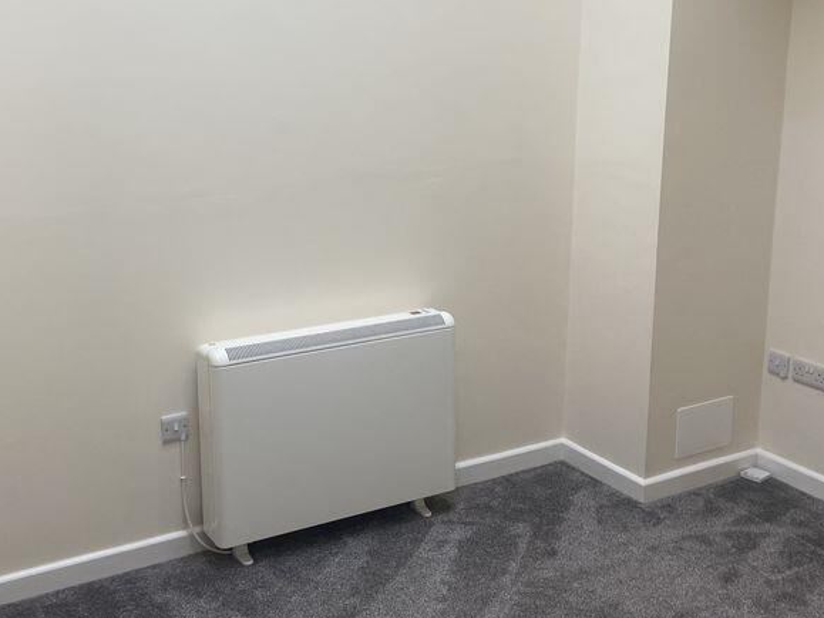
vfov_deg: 31.4
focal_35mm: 46
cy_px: 248
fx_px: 1095
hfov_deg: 41.2
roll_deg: +0.2
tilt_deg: -13.6
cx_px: 363
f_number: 1.8
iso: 50
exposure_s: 1/100
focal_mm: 4.25
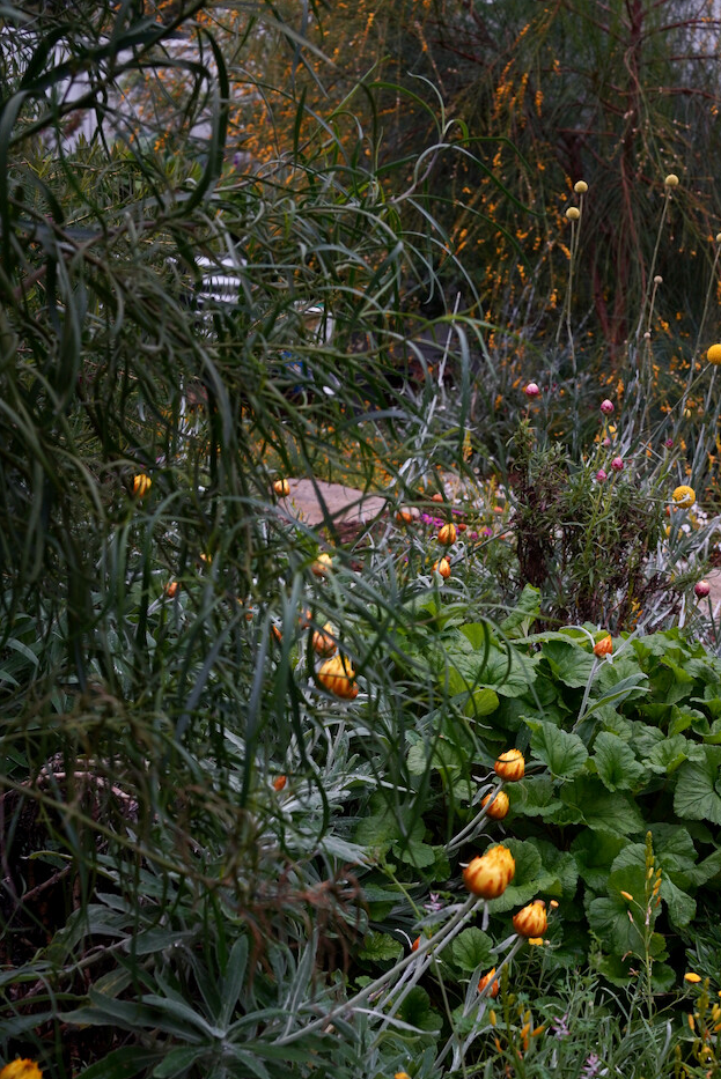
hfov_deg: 28.0
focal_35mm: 48
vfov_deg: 40.5
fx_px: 1440
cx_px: 463
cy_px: 726
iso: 250
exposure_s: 1/60
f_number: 8
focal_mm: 35
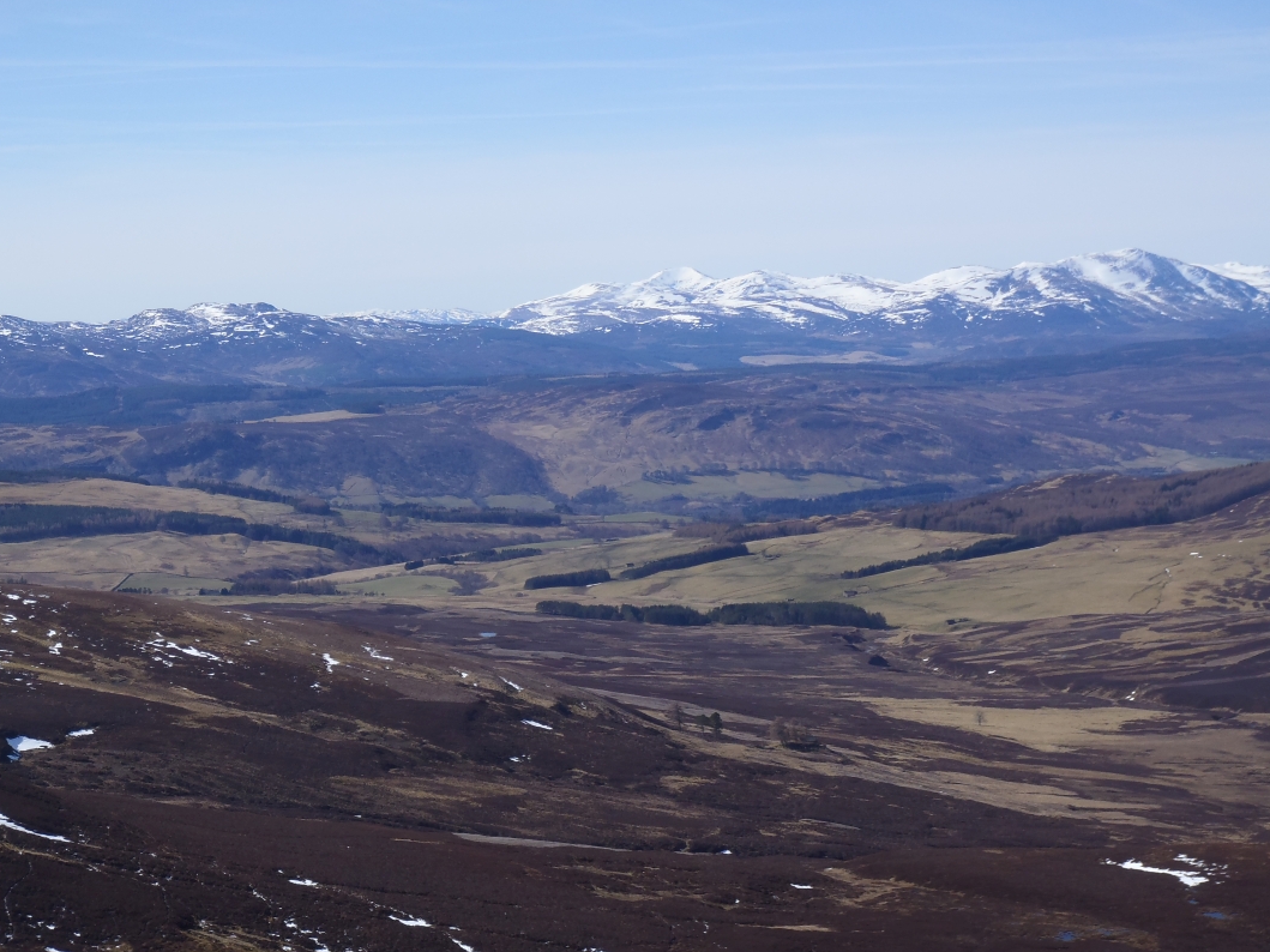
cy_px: 476
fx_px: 3045
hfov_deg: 23.6
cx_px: 630
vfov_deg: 17.8
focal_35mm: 83
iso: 80
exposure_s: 1/500
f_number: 5.6
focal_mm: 14.67
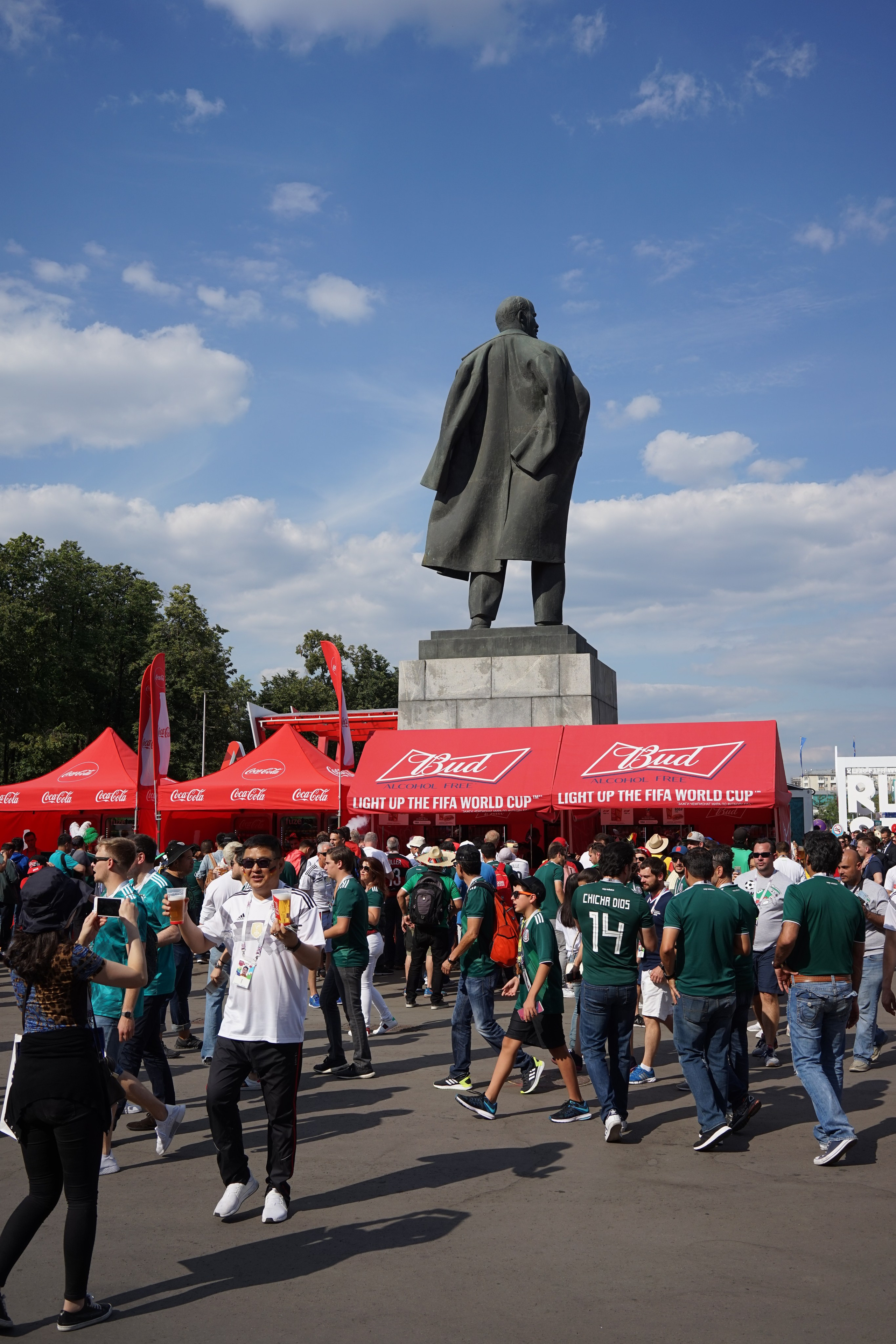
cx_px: 448
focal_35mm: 35
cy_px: 672
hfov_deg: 37.9
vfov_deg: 54.4
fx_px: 1307
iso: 100
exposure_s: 1/640
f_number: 6.3
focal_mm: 35
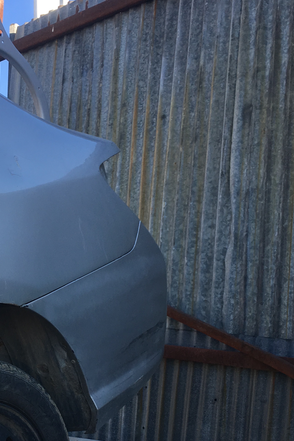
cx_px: -8
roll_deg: -3.0
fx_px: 710
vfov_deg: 34.0
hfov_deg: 22.4
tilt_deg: +1.0
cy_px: 313
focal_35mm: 58
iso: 25
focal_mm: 4.15
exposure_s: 1/403
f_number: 2.2
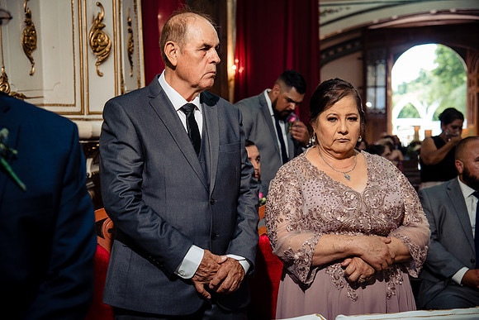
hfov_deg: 30.5
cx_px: 240
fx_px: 878
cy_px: 160
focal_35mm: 66
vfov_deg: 20.6
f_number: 5
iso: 2000
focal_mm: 66
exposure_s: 1/100
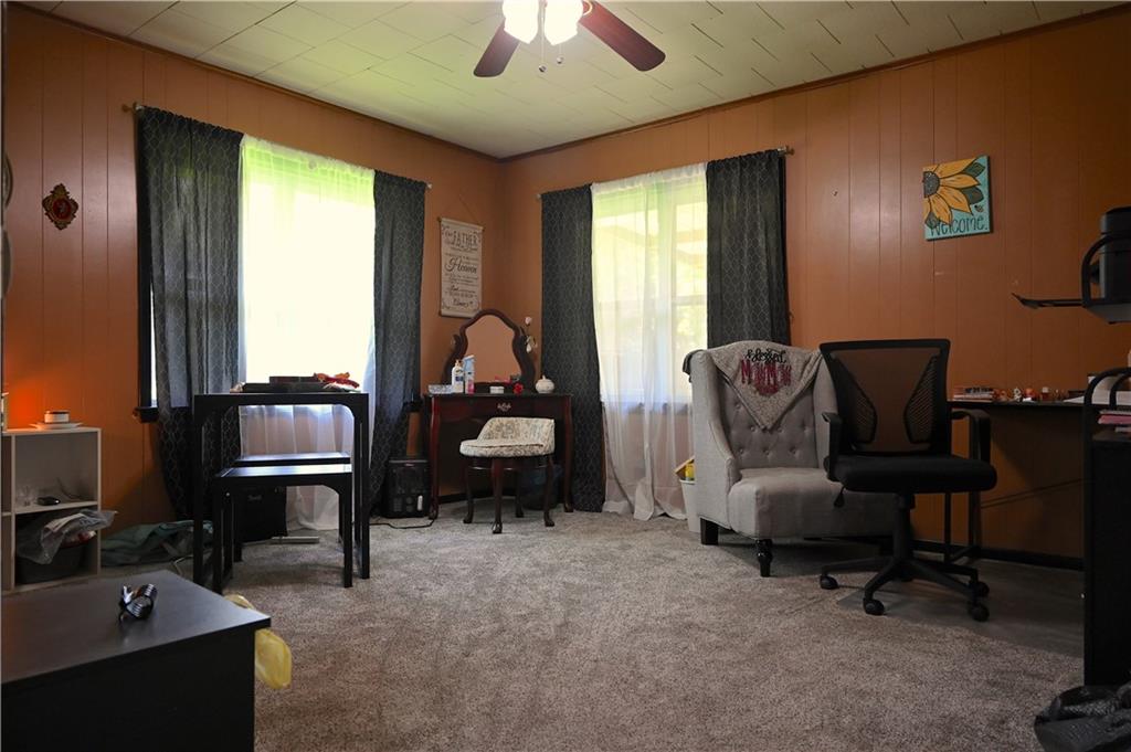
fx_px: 753
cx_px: 566
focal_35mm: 24
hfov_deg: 73.8
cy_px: 376
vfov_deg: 53.1
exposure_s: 1/40
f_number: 8
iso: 2000
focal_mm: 24
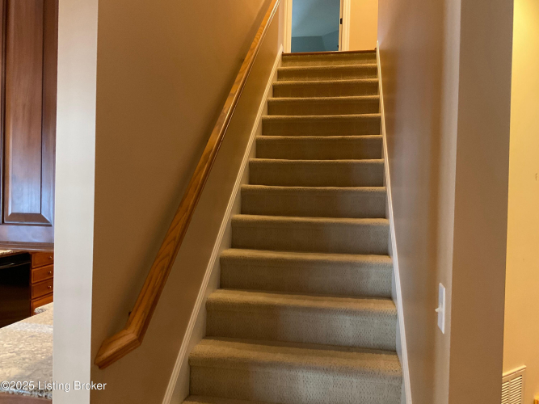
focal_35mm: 29
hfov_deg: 61.7
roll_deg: -1.2
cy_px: 202
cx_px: 270
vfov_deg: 48.2
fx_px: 451
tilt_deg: -1.3
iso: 320
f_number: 1.8
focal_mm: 3
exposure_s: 1/30
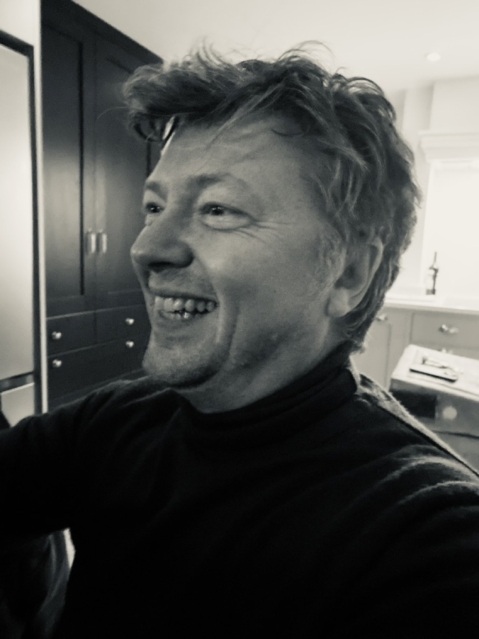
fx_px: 480
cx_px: 240
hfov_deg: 53.1
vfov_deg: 67.3
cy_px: 320
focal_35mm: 26
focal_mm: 4.25
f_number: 1.8
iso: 2000
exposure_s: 1/17
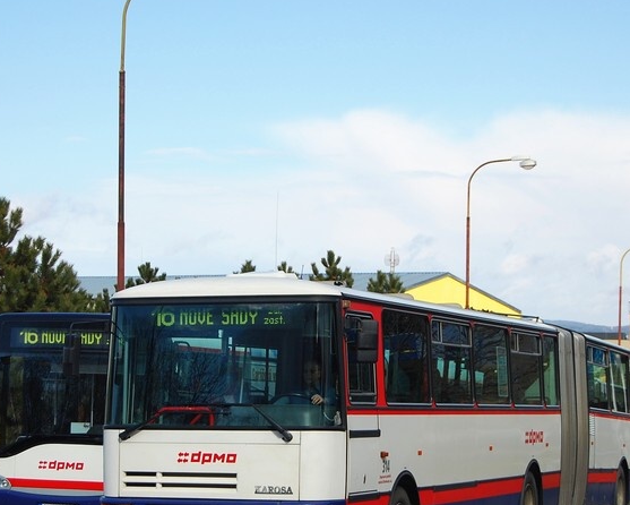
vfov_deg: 14.1
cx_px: 293
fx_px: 2033
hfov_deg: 17.6
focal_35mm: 109
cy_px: 323
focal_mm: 48
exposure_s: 1/1000
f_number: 5.6
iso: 250
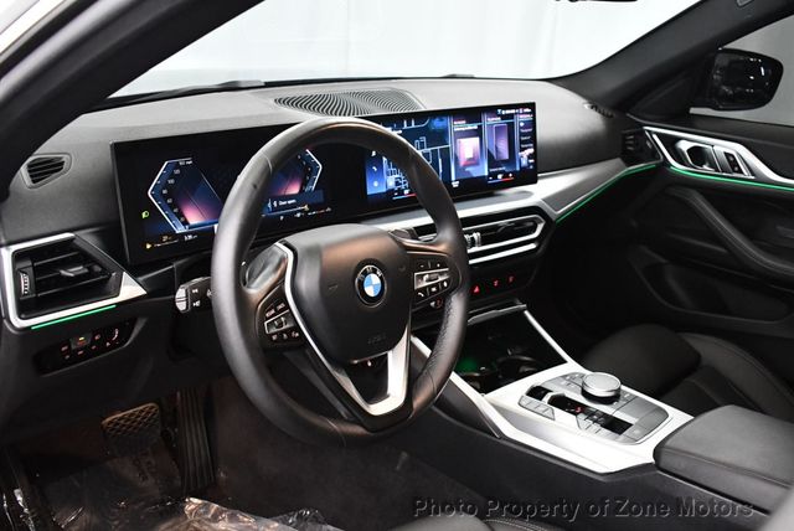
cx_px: 397
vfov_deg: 36.9
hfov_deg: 53.1
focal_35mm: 36
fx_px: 795
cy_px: 266
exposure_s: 1/80
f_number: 3.5
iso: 3200
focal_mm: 18
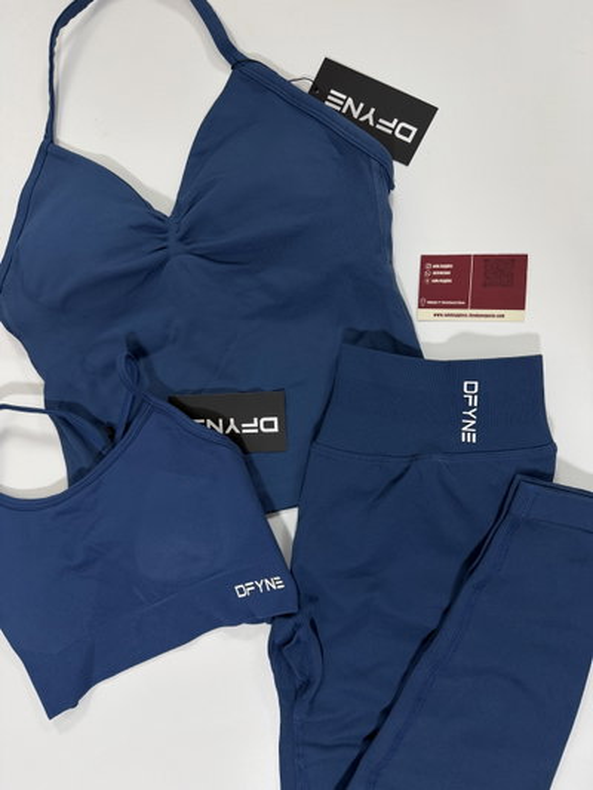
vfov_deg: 71.6
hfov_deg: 56.8
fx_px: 548
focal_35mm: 24
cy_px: 395
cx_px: 296
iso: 160
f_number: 1.78
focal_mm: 6.76
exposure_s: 1/100
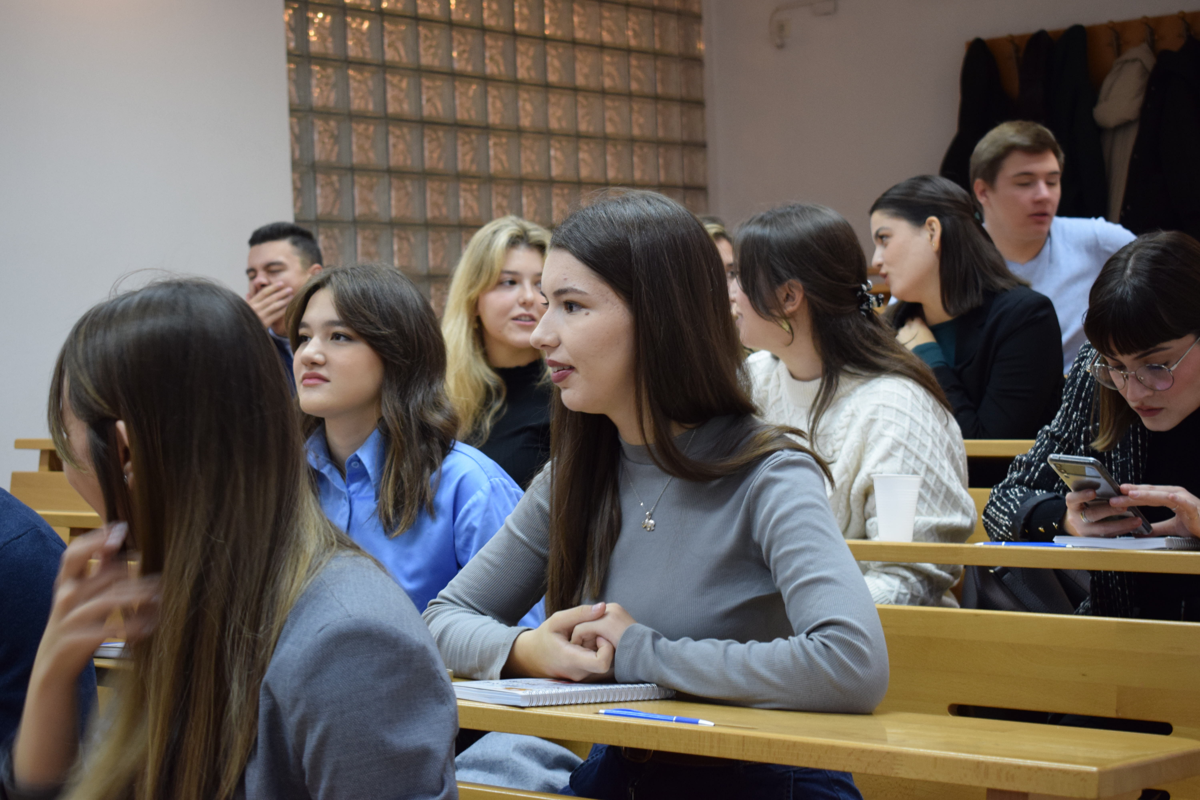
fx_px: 1900
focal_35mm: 57
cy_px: 400
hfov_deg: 35.1
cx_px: 600
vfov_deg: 23.8
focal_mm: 38
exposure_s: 1/30
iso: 1100
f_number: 4.8
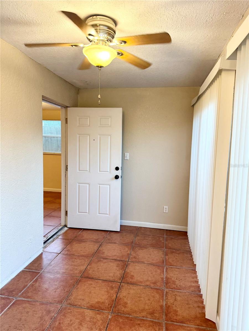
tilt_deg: -5.7
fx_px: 230
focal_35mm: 24
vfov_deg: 71.6
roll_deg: -1.2
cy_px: 166
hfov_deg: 56.8
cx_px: 124
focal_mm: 6.76
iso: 200
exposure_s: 1/60
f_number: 1.78
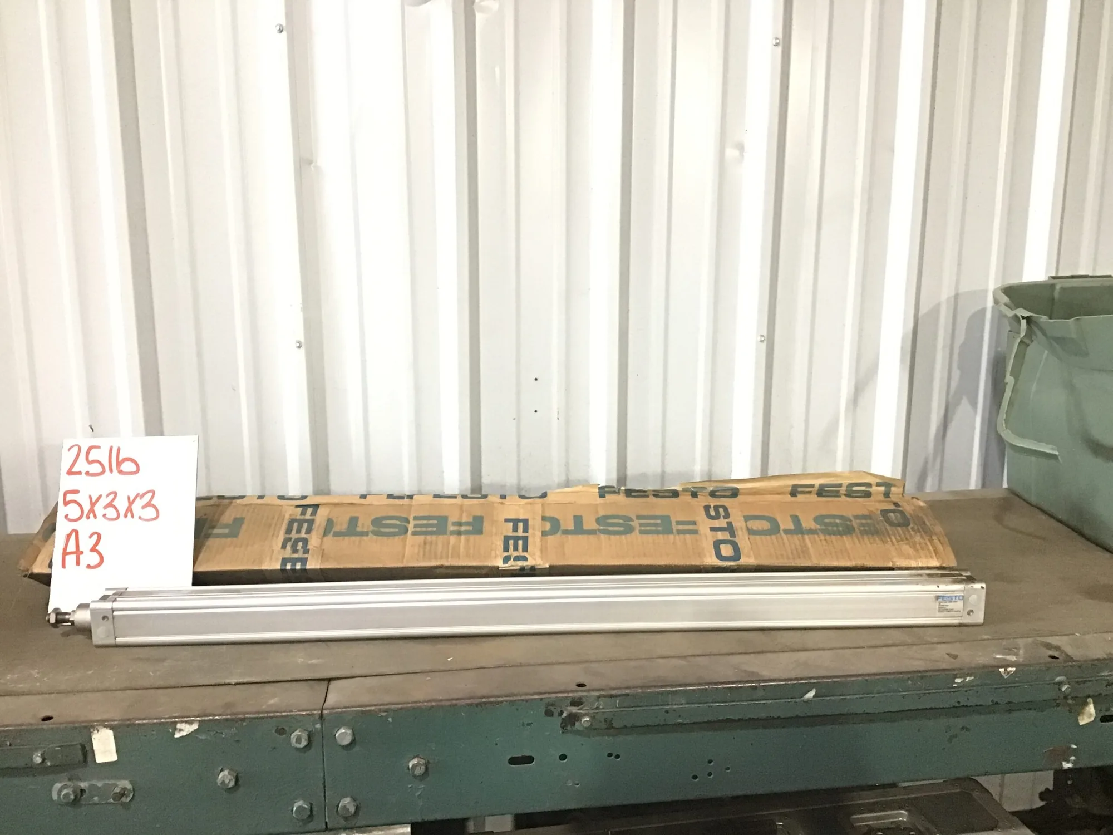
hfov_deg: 58.4
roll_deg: -1.1
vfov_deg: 45.4
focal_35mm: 31
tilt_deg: -13.0
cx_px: 556
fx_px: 997
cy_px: 418
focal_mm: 3.3
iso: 200
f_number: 2.4
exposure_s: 1/20
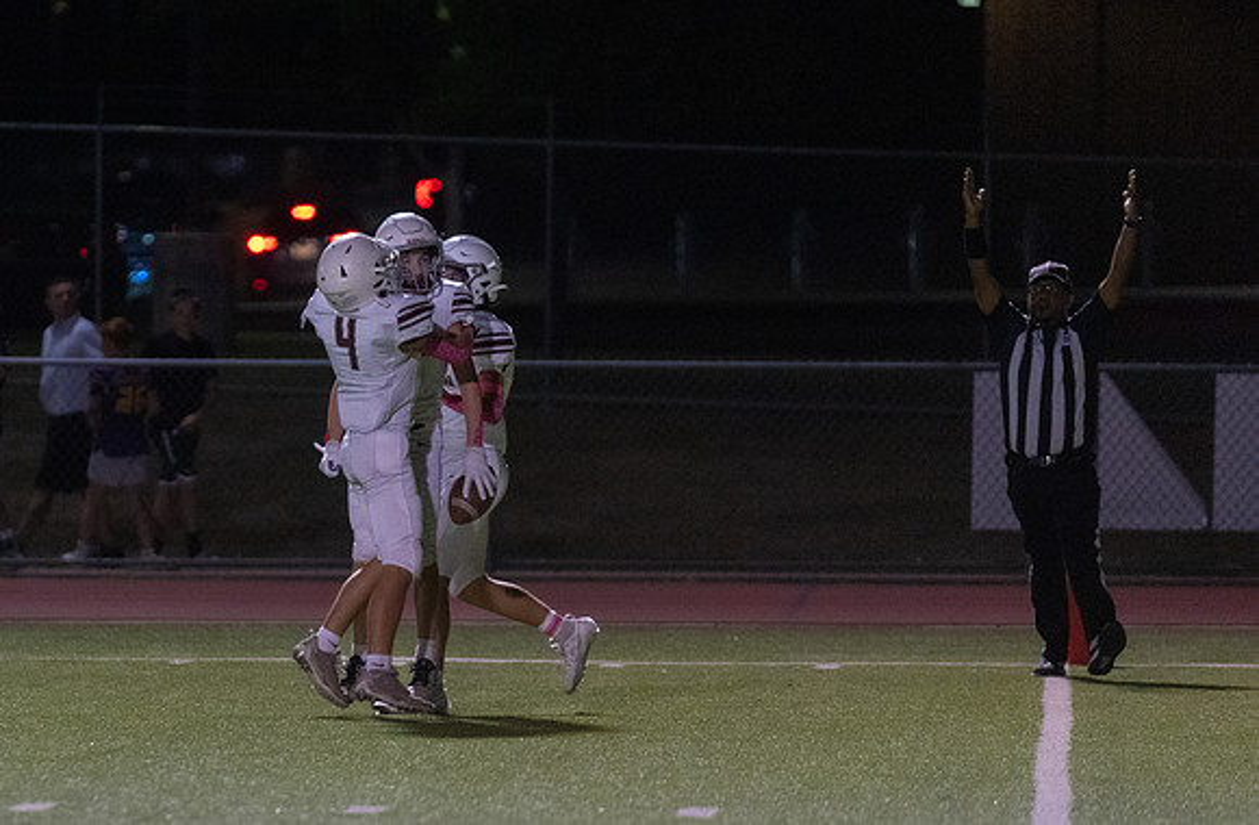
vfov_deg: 4.0
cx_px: 261
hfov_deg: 6.1
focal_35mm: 338
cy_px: 437
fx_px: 11751
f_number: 2.8
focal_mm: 200
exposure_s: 1/1250
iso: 6400
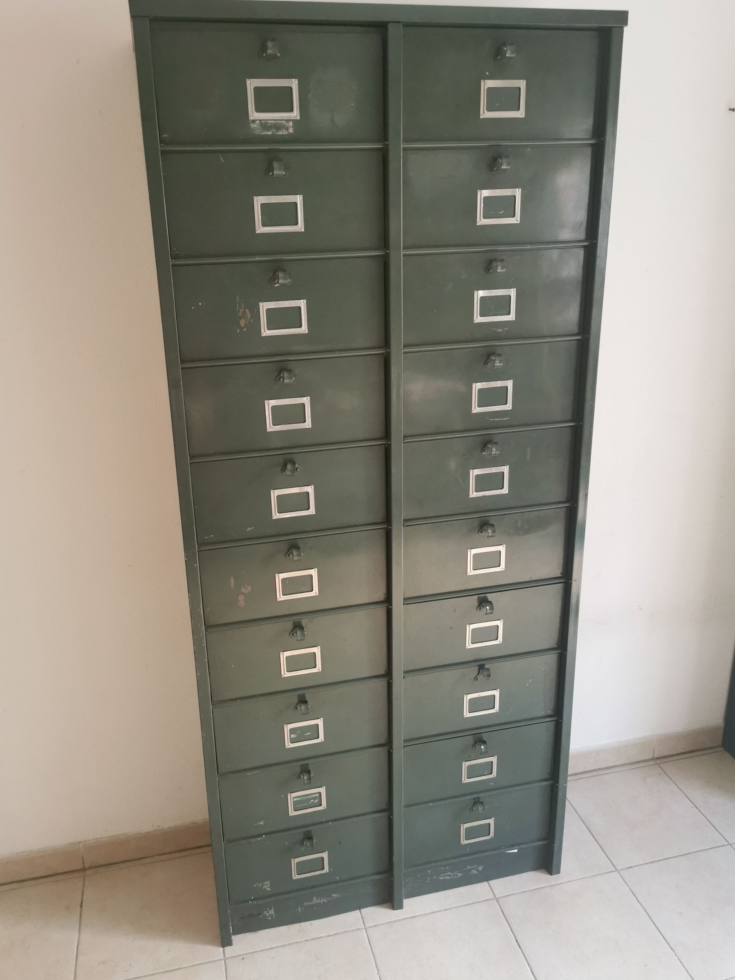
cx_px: 355
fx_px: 793
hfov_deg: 49.7
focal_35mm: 28
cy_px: 474
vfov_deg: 63.4
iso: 320
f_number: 1.6
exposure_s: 1/40
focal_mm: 5.56
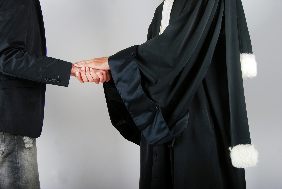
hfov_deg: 49.5
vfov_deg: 34.3
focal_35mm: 39
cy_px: 94
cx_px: 141
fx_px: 306
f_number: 8
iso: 100
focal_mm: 26
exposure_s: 1/160
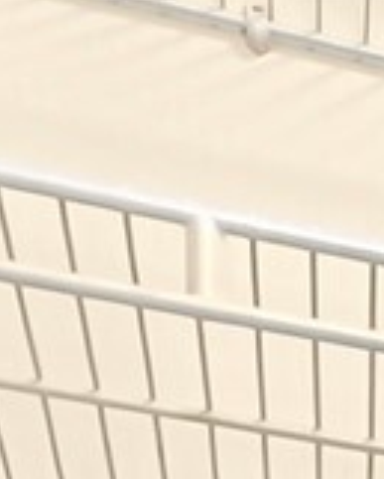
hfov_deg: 9.3
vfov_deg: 9.2
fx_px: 1959
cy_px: 1666
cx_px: 1079
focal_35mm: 138
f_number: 5
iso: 800
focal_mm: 14
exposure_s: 1/15
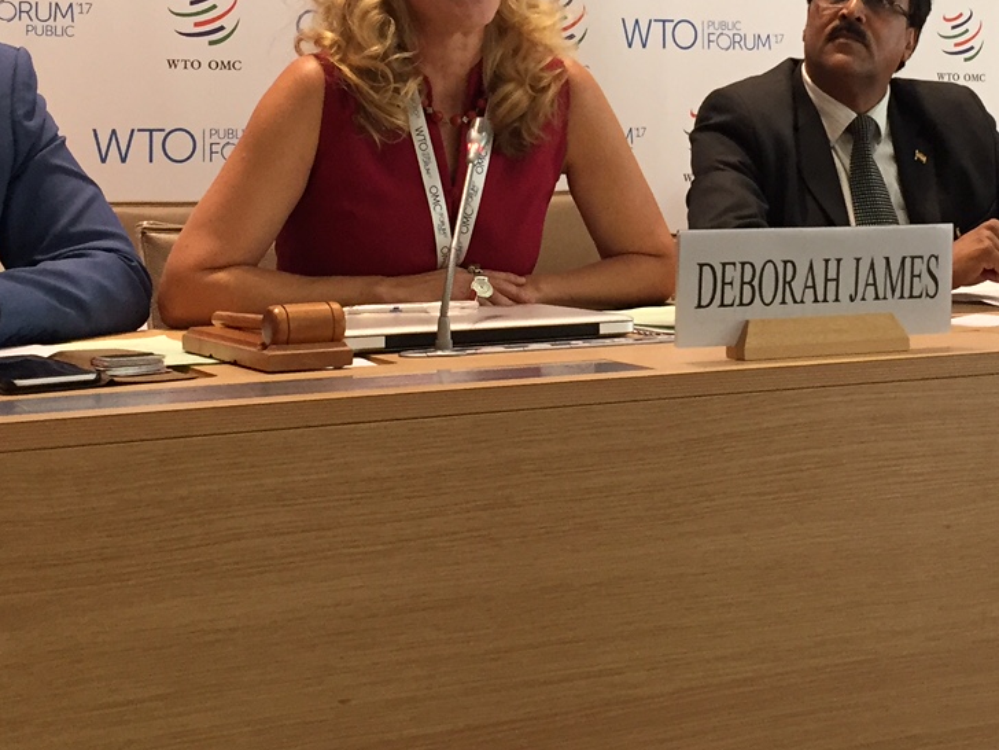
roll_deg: -0.7
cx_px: 670
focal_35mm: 65
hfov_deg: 29.6
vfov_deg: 21.9
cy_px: 38
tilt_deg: +1.1
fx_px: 1876
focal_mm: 4.15
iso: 64
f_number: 2.2
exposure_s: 1/33
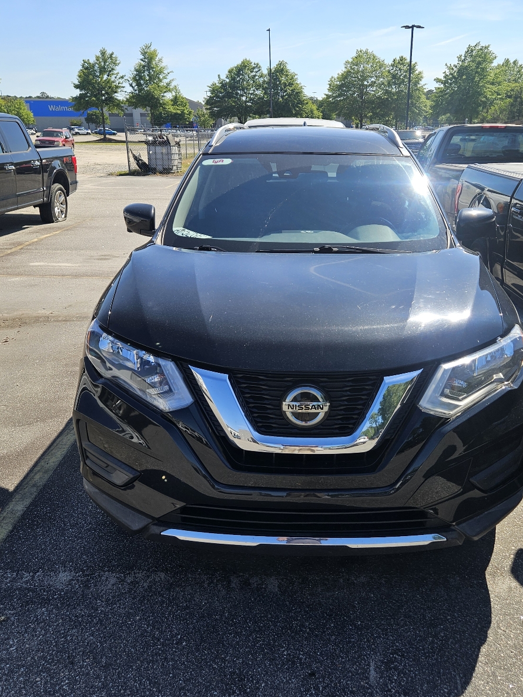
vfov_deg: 58.4
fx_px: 625
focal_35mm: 31
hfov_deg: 45.2
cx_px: 310
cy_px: 349
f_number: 1.8
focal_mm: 5.4
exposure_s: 1/1429
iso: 25
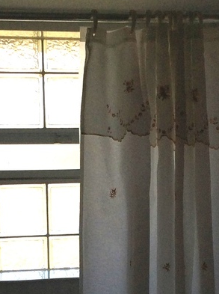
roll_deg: +1.9
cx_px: 72
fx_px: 745
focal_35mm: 88
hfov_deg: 16.7
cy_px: 280
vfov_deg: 21.7
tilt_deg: -9.8
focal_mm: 3.3
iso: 32
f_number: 2.4
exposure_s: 1/369
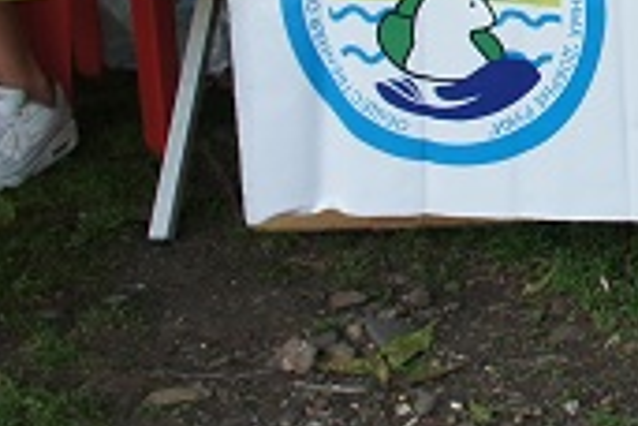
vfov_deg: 9.5
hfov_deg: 13.4
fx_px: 2481
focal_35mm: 140
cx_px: 1093
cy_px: -263
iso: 200
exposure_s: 1/200
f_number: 7.1
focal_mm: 20
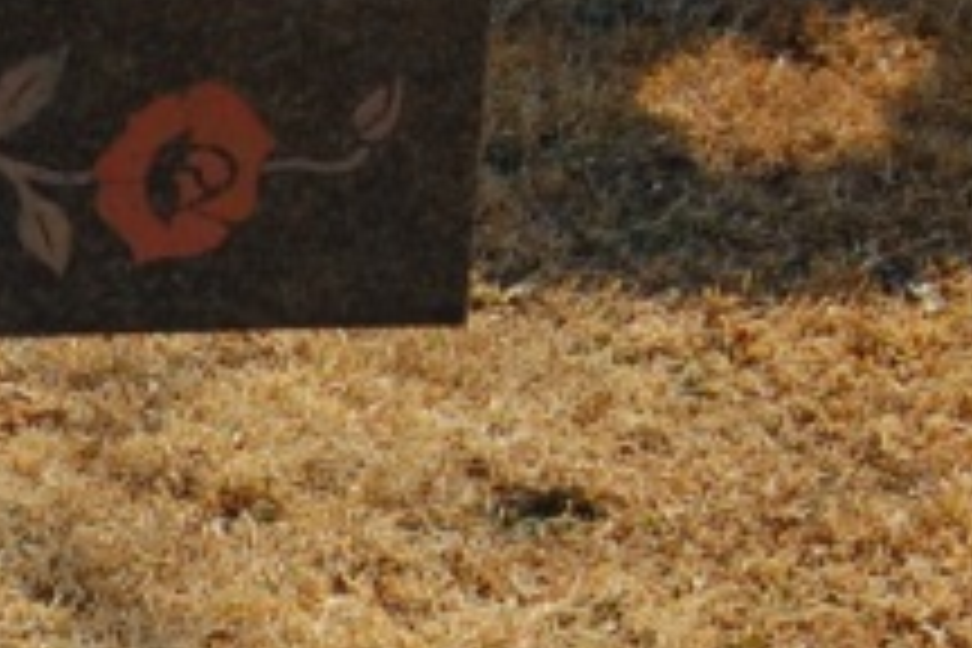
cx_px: -374
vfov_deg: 8.3
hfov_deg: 12.1
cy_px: 848
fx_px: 4411
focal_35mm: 163
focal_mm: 23
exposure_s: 1/640
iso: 400
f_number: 7.1
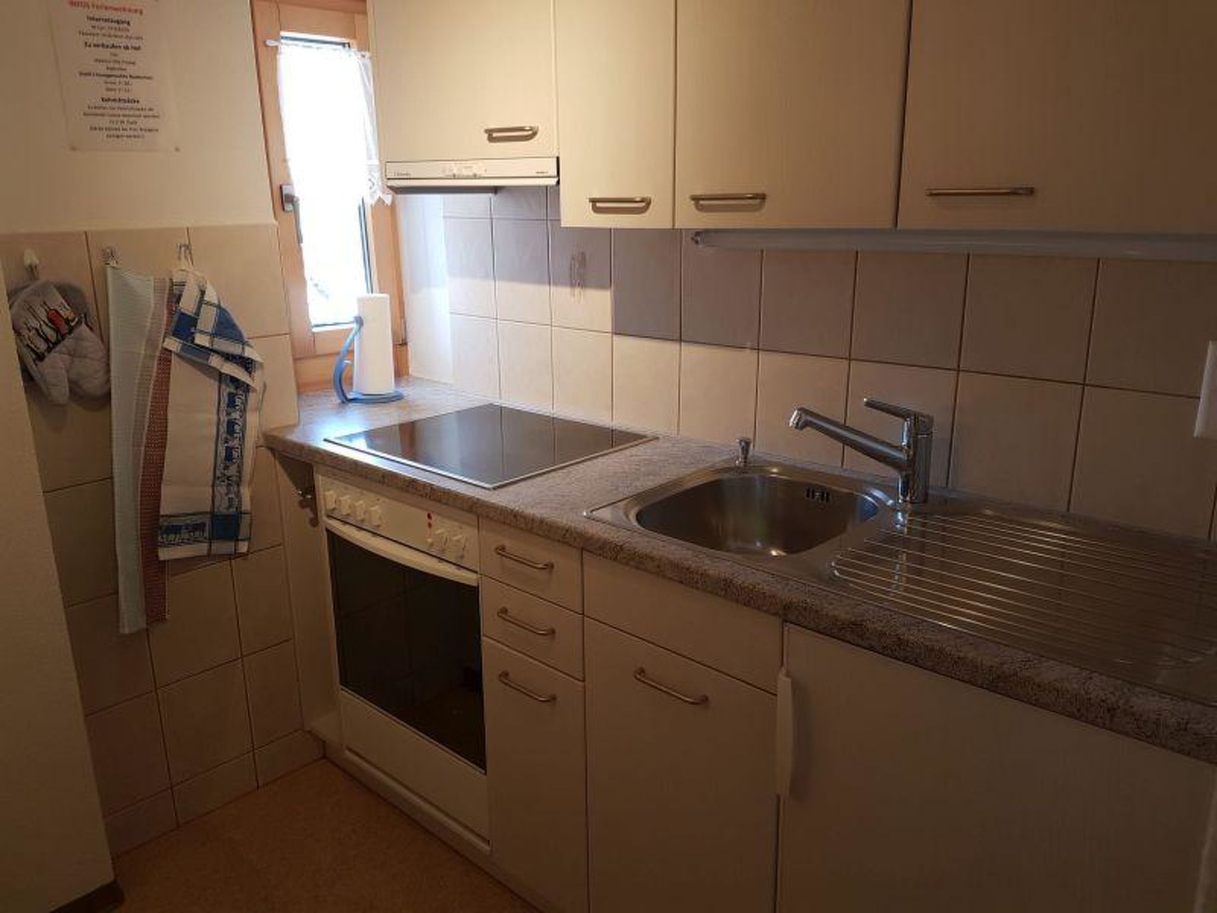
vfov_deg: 53.1
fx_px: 914
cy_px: 456
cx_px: 608
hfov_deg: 67.3
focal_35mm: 26
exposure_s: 1/50
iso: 80
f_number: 1.7
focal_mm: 4.2
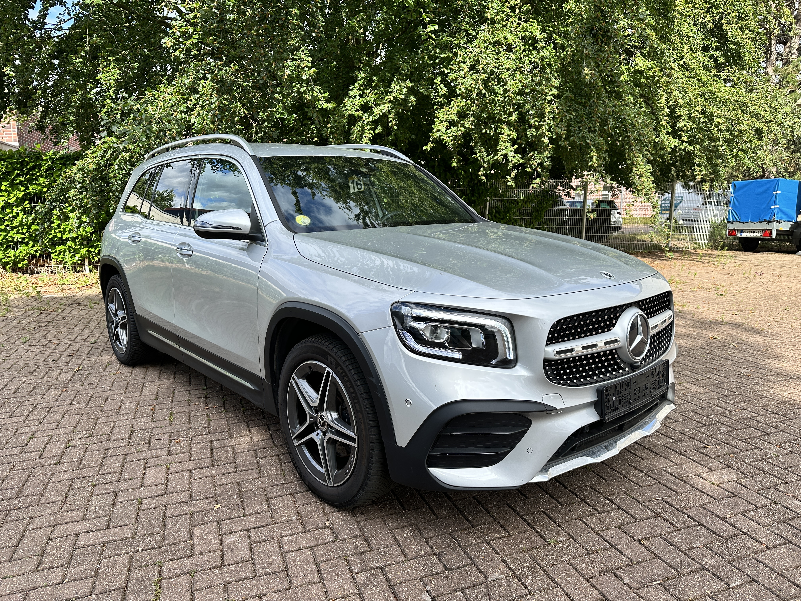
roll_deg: -1.2
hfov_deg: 71.6
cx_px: 400
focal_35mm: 24
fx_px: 555
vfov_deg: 56.8
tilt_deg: -9.2
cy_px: 300
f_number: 1.78
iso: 80
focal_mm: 6.86
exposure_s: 1/1321
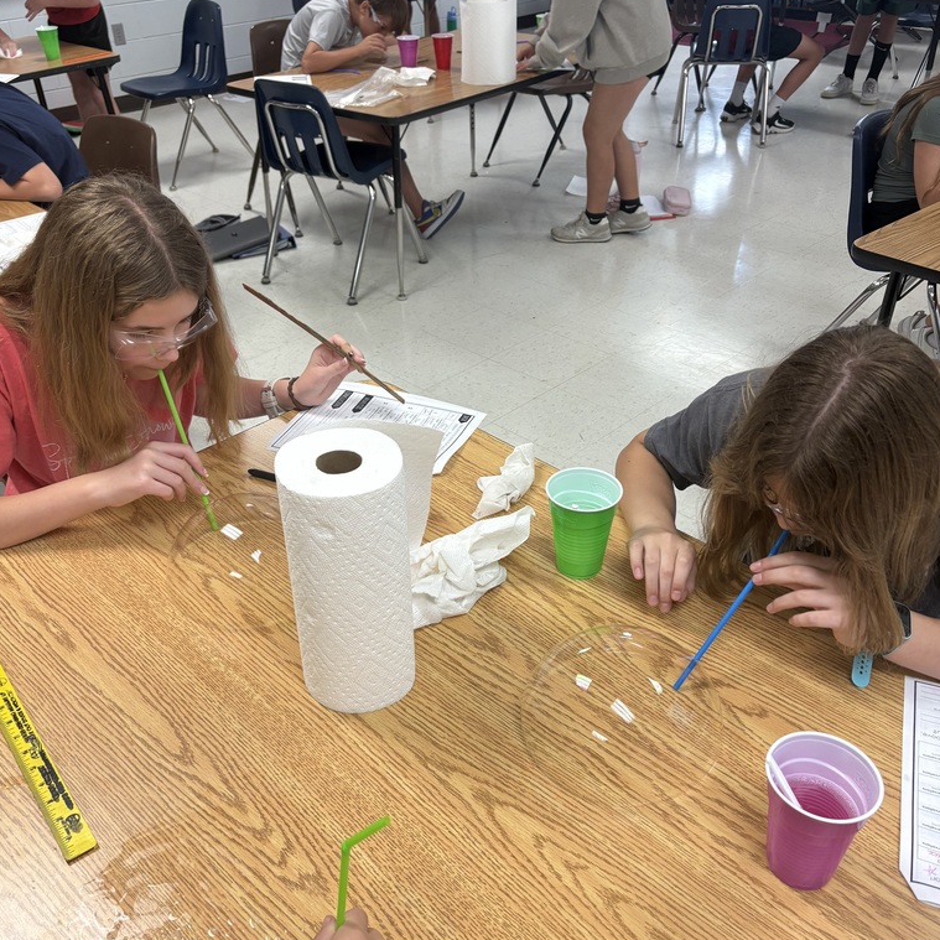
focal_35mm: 31
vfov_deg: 52.5
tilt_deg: -33.9
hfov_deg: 52.5
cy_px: 478
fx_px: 952
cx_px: 469
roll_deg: +1.2
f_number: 1.6
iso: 125
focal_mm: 5.96
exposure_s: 1/120
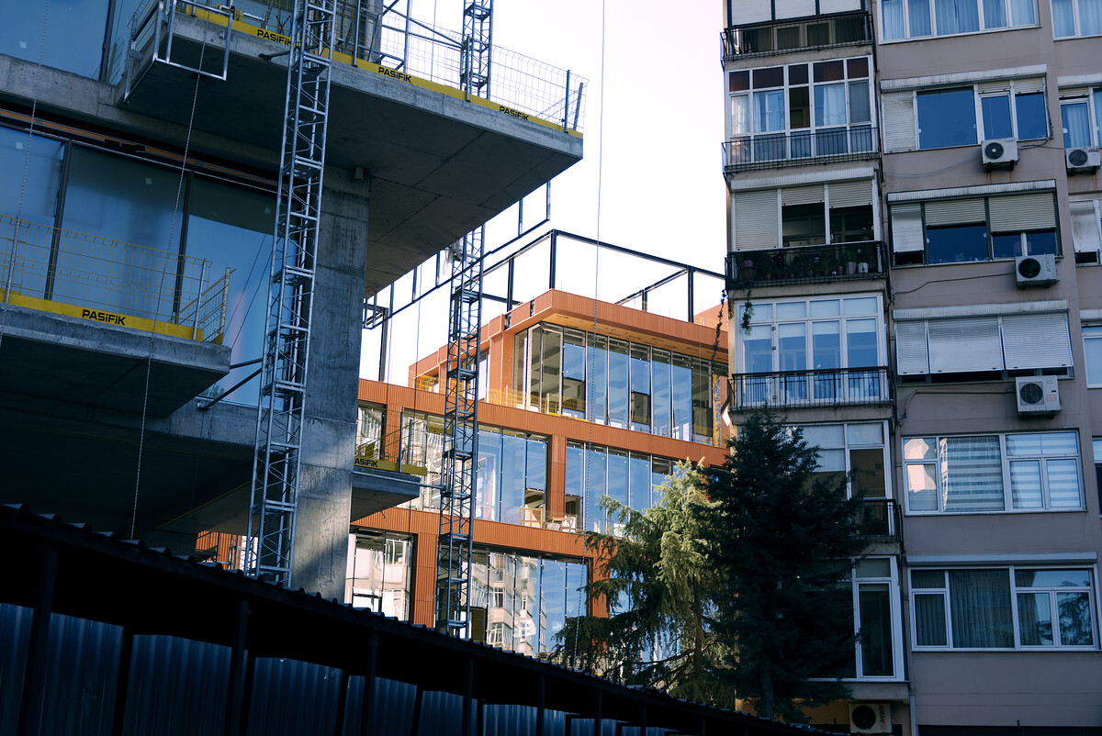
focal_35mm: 44
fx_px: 1348
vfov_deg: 30.6
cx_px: 551
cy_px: 368
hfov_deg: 44.5
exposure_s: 1/250
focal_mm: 29.6
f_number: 3.6
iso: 125
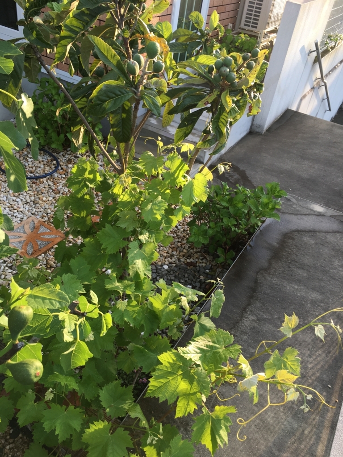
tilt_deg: -39.3
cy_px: 228
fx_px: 383
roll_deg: -9.8
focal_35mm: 29
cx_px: 172
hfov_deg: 48.2
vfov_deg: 61.7
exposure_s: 1/214
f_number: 2.2
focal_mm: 4.15
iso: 25
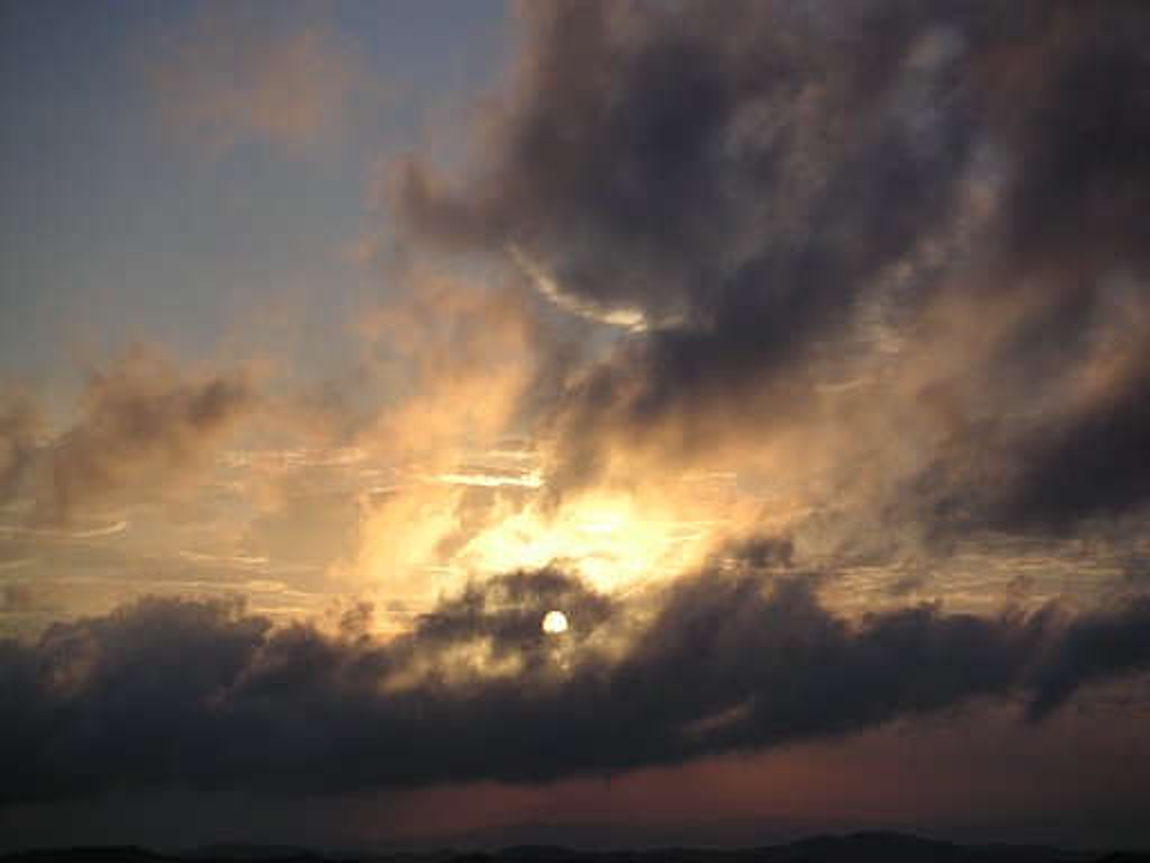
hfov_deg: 24.7
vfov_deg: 18.7
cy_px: 432
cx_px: 575
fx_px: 2625
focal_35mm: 79
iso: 64
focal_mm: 10.3
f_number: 8
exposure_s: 1/250
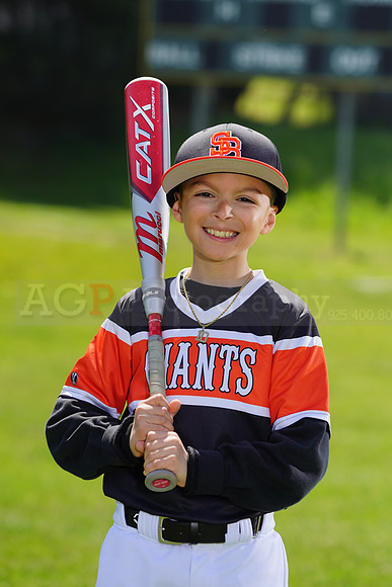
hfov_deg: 5.6
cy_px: 294
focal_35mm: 244
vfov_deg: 8.4
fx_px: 3983
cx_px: 196
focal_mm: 244
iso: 100
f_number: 8
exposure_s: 1/250
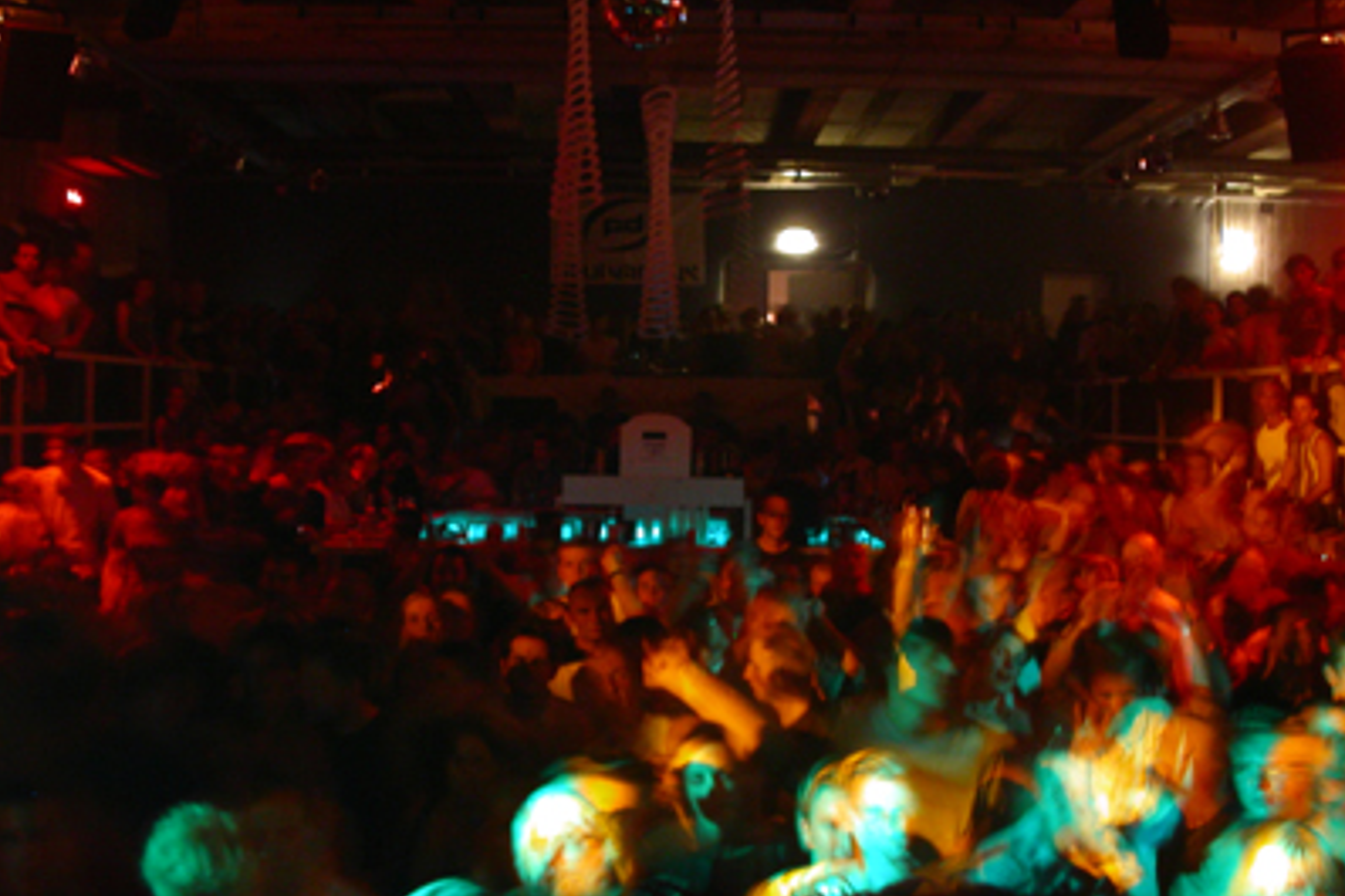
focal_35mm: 40
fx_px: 1494
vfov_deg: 33.4
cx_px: 674
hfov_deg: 48.5
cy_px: 446
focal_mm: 7.8
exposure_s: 1
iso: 200
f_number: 2.8
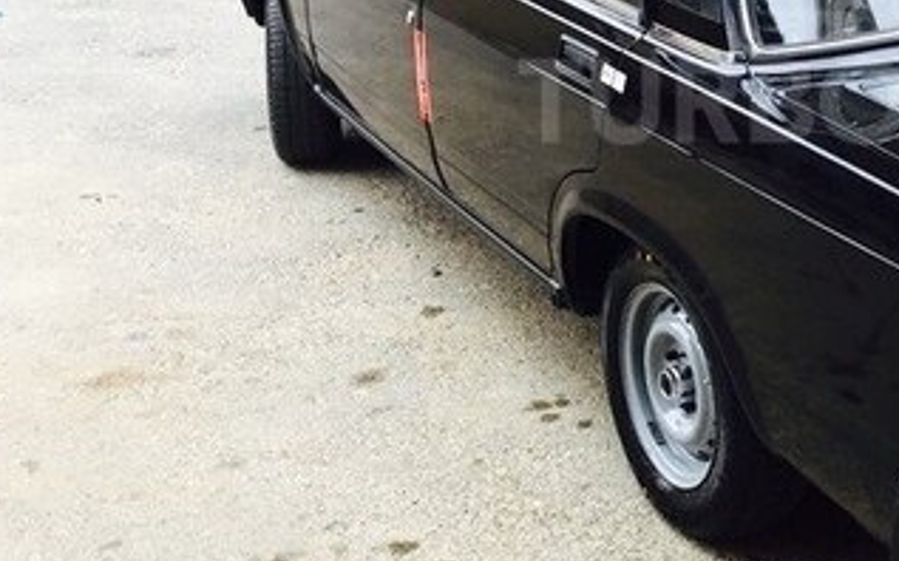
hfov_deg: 30.6
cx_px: 808
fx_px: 1568
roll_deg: +0.3
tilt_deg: -16.3
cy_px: 101
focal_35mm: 64
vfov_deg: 20.1
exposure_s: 1/33
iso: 50
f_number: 2.2
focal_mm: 4.15
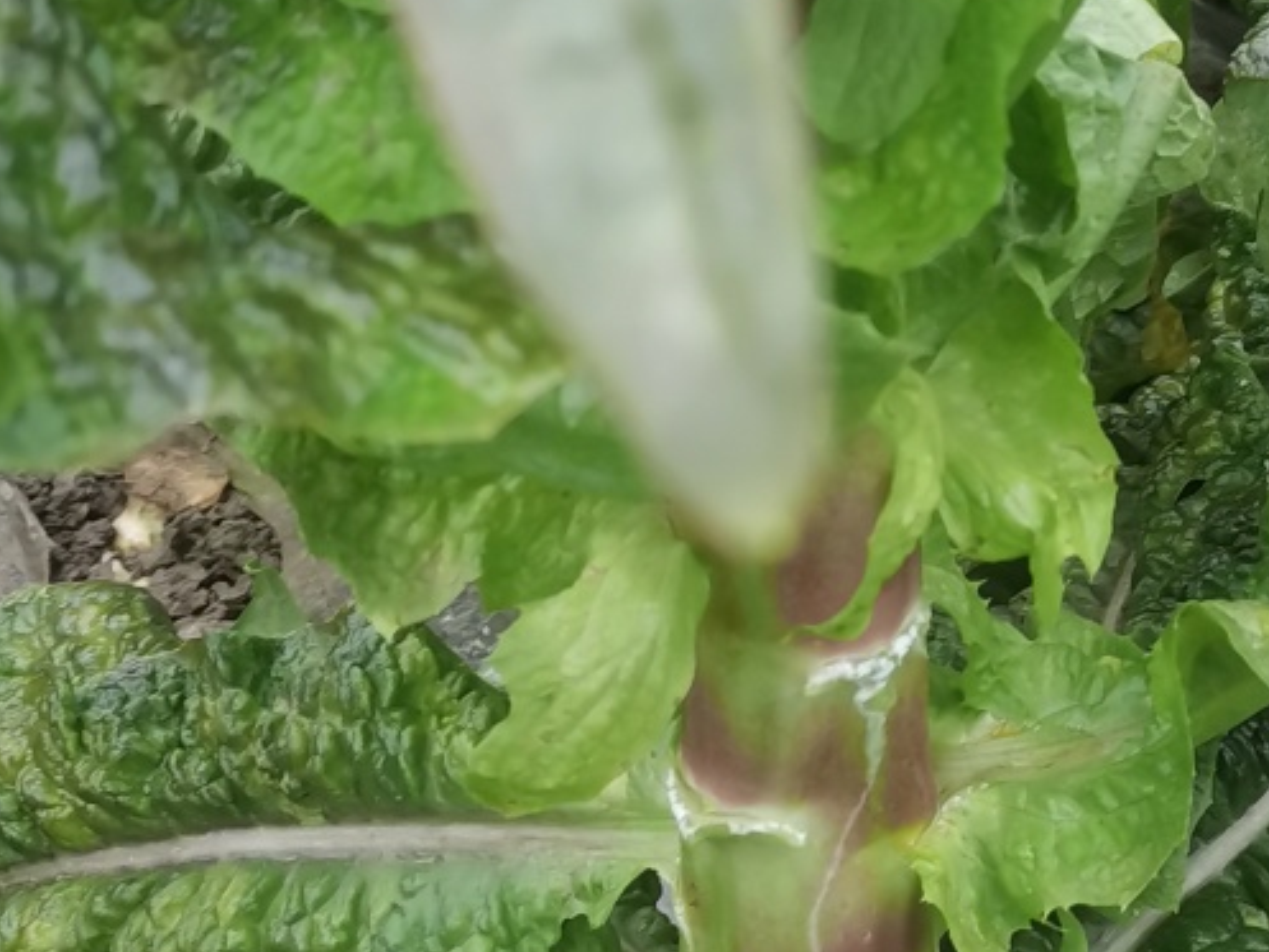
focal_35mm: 88
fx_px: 3227
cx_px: 940
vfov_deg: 16.8
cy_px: 466
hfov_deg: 22.1
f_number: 1.8
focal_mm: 5.58
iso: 160
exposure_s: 1/100
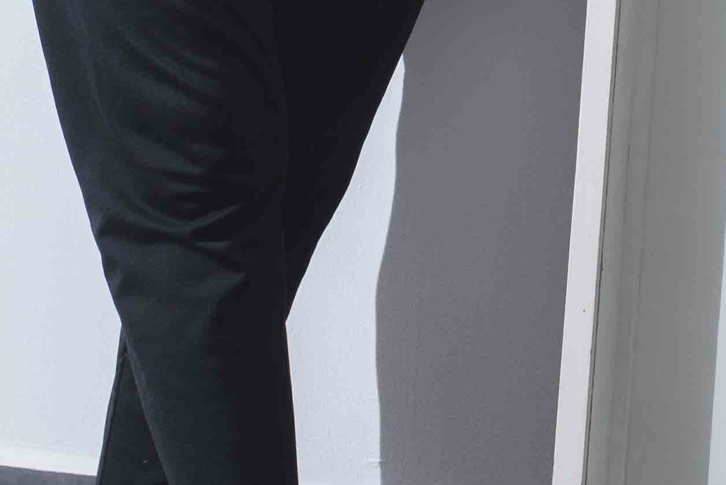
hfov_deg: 8.5
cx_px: 849
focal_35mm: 239
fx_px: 4821
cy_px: -265
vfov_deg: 5.7
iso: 320
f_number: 5
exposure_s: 1/160
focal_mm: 50
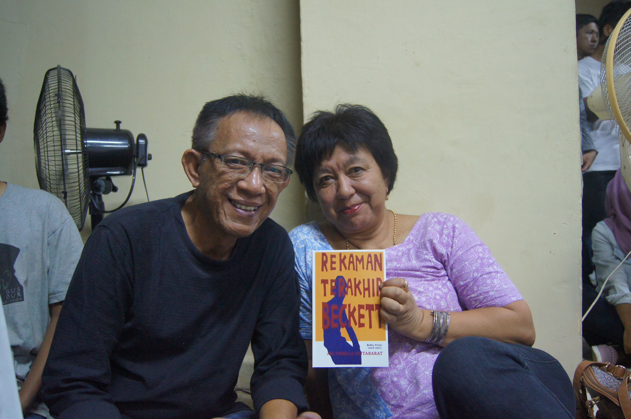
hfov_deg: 62.0
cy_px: 210
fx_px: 525
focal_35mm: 30
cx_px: 316
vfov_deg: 43.5
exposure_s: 1/30
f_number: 4
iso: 1600
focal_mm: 20
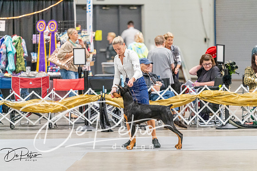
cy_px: 86
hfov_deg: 10.3
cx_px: 128
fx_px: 1428
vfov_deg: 6.9
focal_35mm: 200
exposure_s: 1/250
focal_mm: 200
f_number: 2.8
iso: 8000
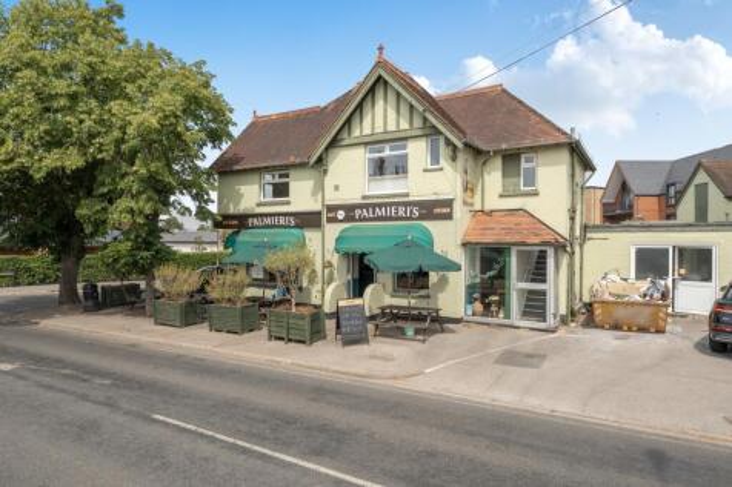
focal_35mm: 22
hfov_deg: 78.6
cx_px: 366
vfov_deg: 57.2
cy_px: 244
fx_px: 447
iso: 400
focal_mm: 15
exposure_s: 1/800
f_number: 8
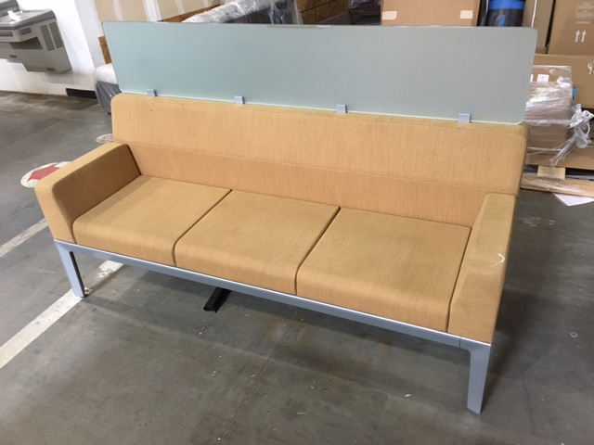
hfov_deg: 61.7
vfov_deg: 48.2
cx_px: 297
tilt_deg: -31.3
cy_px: 222
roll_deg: +4.2
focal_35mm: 29
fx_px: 498
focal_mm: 4.15
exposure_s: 1/17
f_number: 2.2
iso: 200
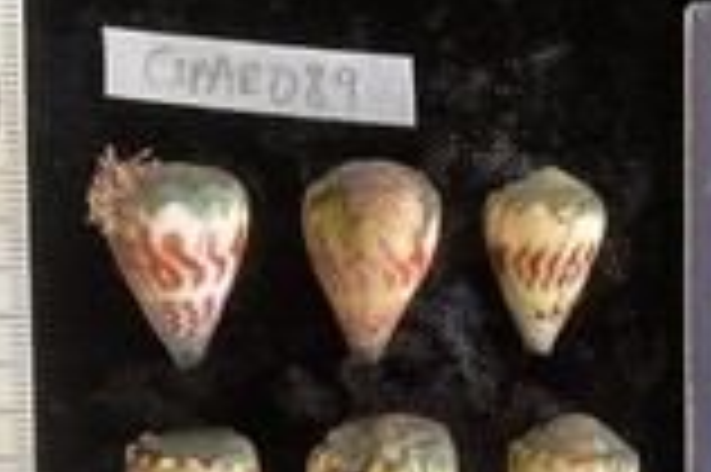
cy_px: 470
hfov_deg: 30.0
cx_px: 446
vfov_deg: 19.7
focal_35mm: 67
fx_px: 1322
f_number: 1.8
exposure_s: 1/60
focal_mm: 3
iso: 80
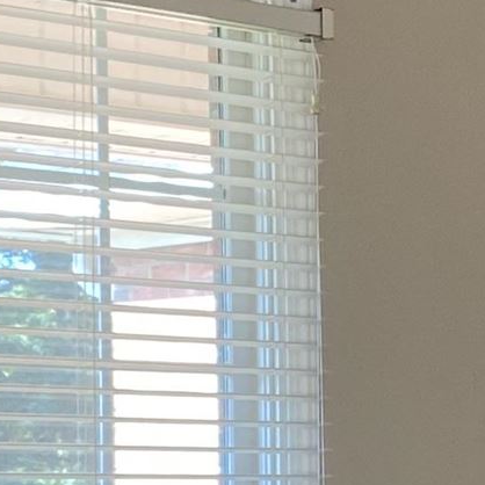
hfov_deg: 9.7
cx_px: 913
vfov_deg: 10.2
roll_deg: -0.7
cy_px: 548
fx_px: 2679
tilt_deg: -0.4
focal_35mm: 169
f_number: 1.8
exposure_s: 1/60
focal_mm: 4.25
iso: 64
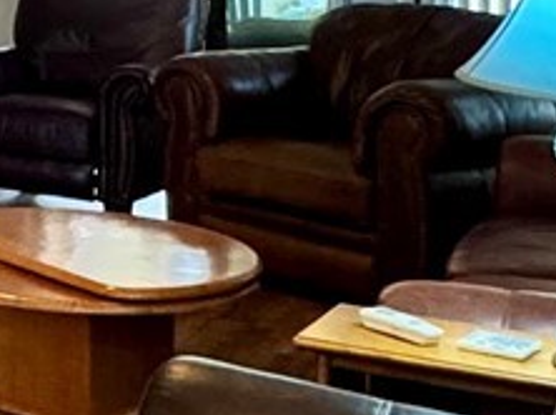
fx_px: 1621
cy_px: -120
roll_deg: +0.4
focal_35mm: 101
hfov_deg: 16.7
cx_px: -391
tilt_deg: -0.9
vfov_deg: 14.1
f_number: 2.2
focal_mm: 2.22
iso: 400
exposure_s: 1/60
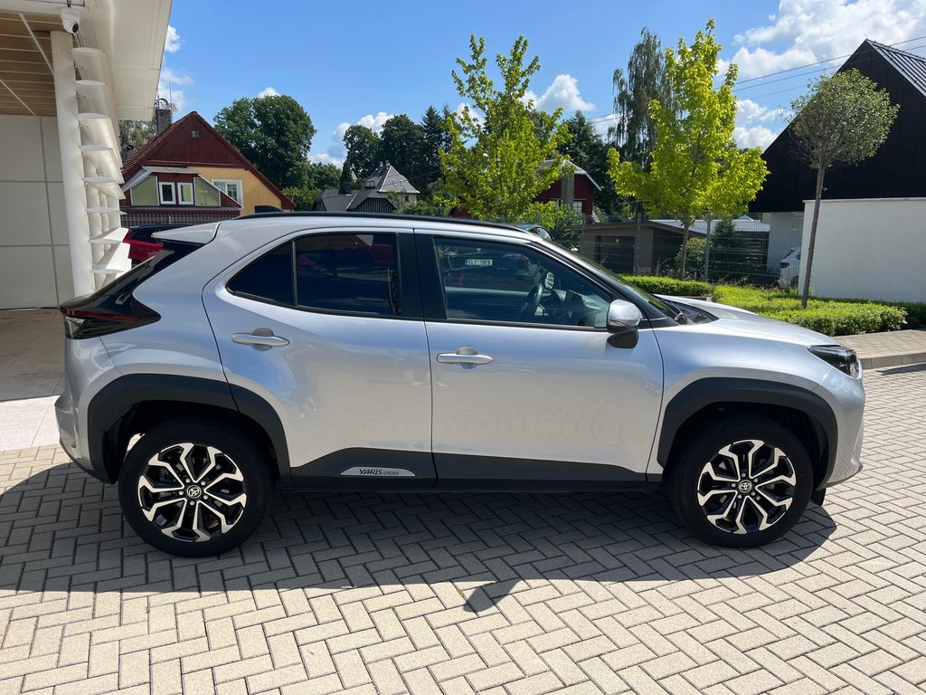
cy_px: 348
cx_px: 463
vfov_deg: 53.1
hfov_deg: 67.3
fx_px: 696
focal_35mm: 26
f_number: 1.6
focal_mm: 5.1
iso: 50
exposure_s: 1/2825
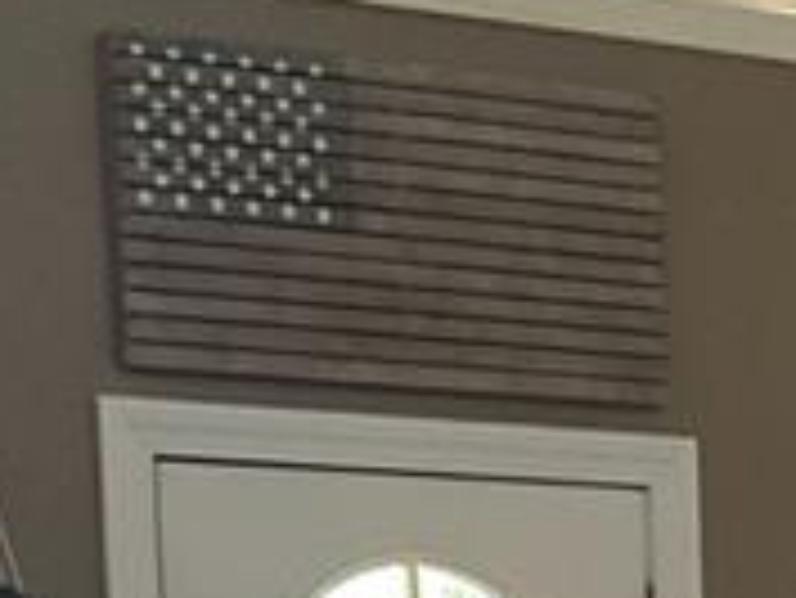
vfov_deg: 8.1
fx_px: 3866
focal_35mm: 168
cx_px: 1318
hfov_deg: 11.1
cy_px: 1457
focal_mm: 3
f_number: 1.8
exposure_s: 1/60
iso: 160
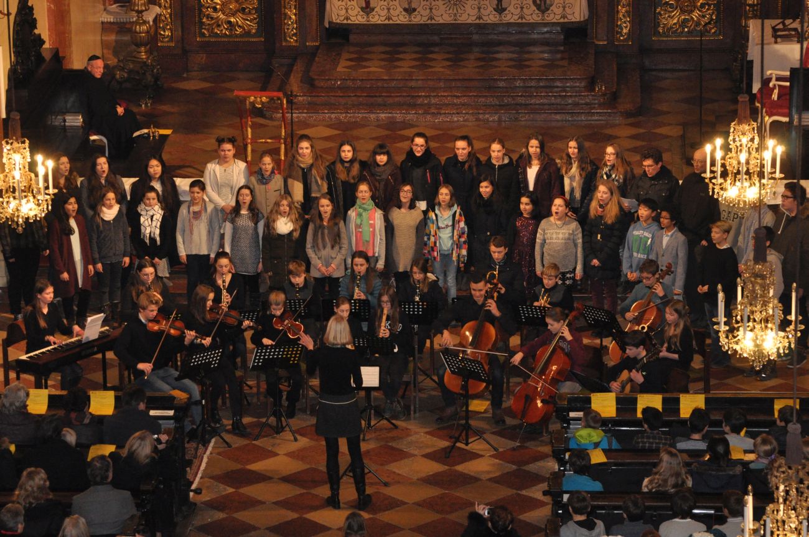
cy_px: 268
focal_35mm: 142
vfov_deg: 9.6
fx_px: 3198
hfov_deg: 14.4
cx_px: 404
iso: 1600
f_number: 7.1
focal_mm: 95
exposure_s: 1/60
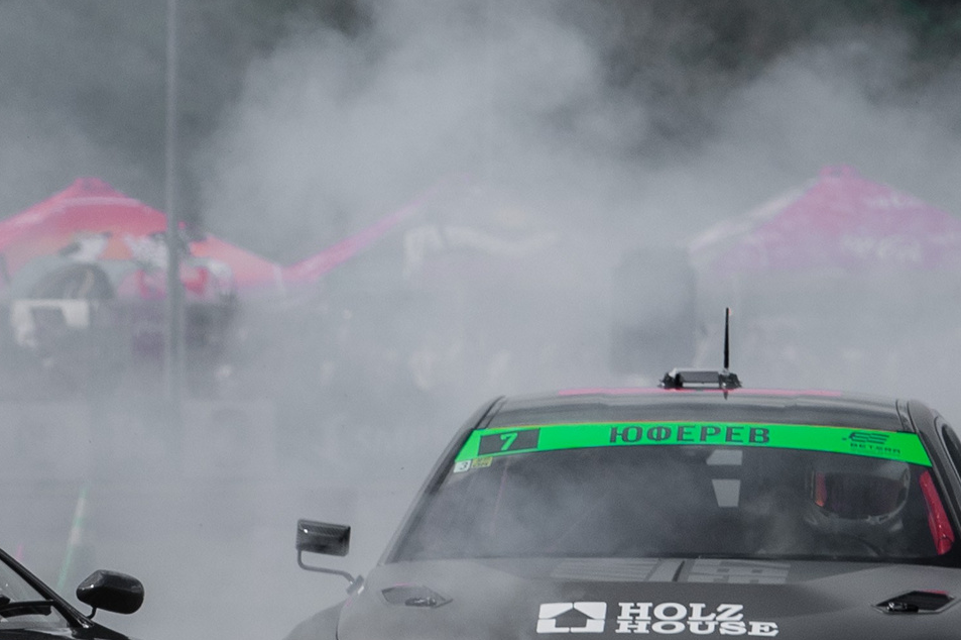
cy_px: 844
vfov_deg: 2.2
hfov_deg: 3.3
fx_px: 16459
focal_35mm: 617
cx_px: -138
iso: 400
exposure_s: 1/2500
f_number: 5
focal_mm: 122
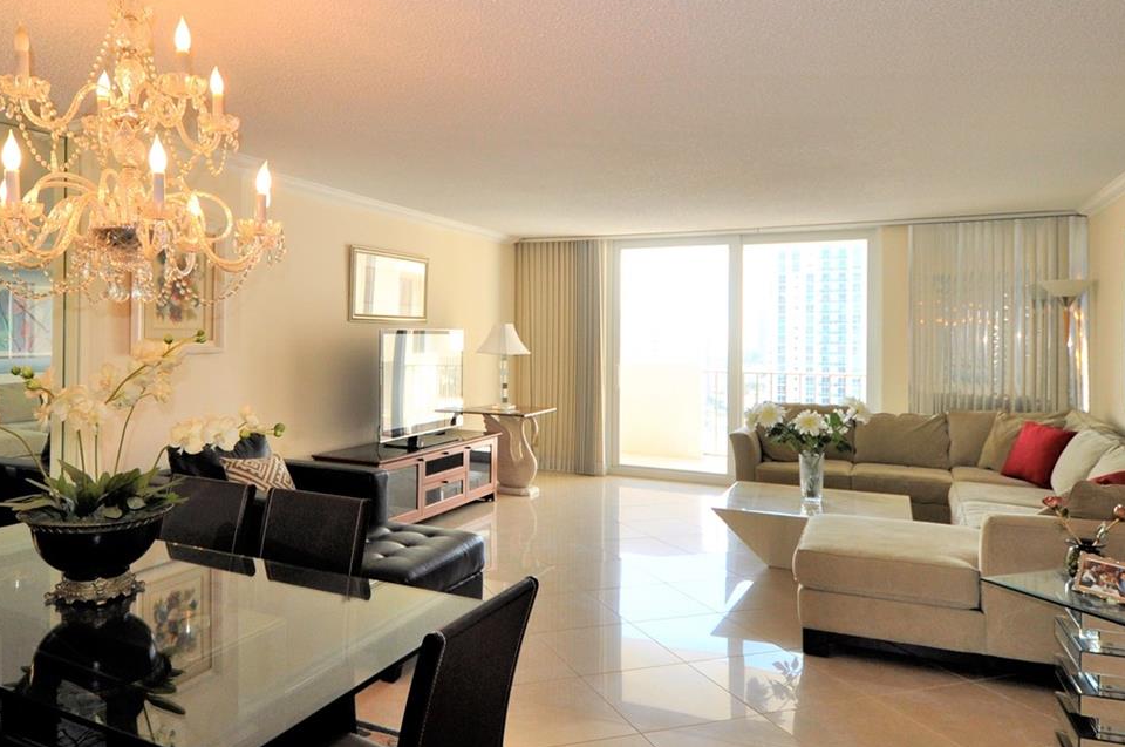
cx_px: 463
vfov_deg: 51.0
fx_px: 780
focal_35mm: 25
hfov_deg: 71.0
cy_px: 322
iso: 400
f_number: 3.5
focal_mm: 10
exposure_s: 1/200
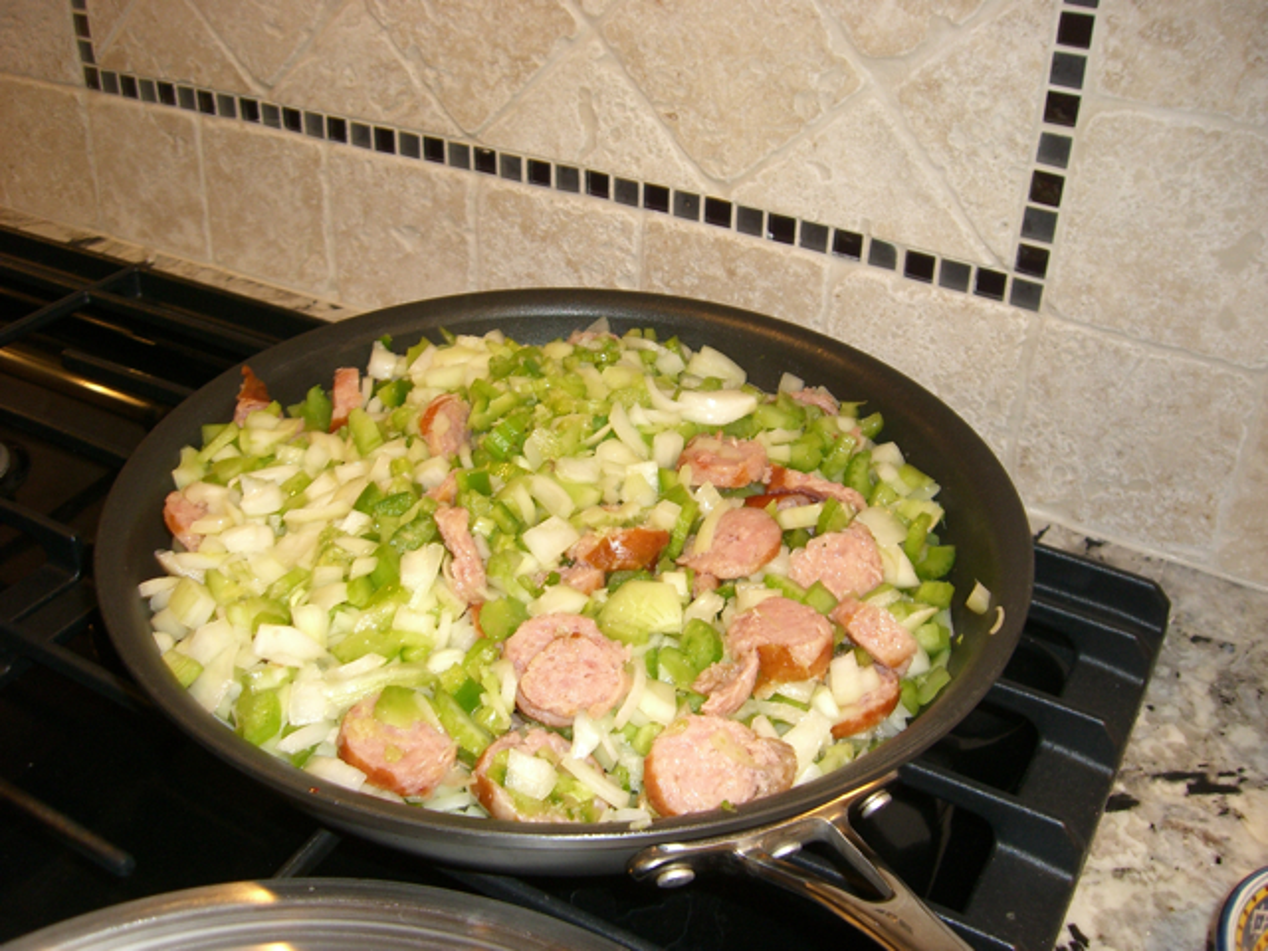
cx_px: 634
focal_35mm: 38
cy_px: 476
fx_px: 1392
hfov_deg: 49.0
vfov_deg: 37.7
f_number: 2.7
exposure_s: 1/60
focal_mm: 6.2
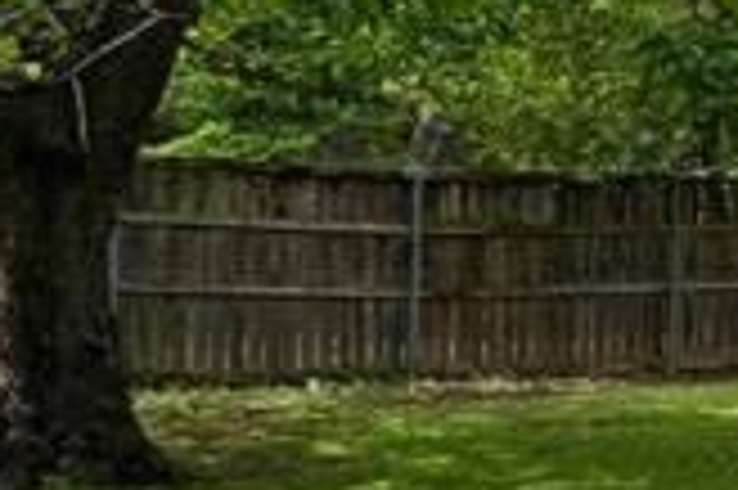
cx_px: 2099
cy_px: 247
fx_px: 2048
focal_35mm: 100
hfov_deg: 12.1
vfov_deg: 13.7
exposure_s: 1/250
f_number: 8
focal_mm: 16
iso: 200
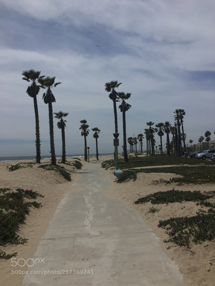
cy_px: 143
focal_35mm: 29
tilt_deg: +1.7
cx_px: 108
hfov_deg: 48.2
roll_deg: +1.5
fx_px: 240
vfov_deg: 61.7
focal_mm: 4.15
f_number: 2.2
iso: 25
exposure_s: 1/3663
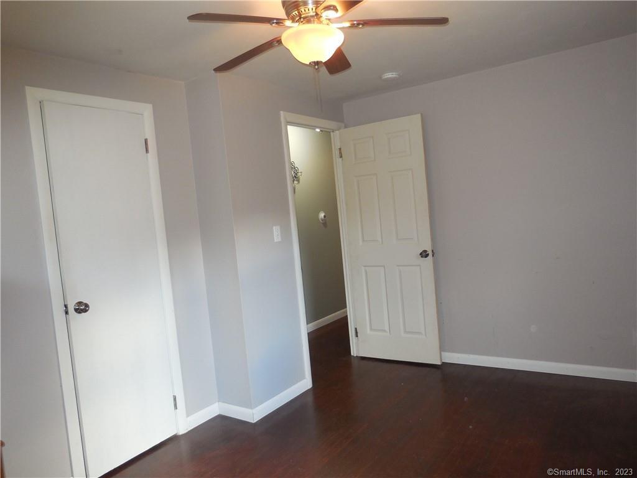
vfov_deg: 54.9
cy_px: 239
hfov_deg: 69.4
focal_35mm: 25
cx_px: 318
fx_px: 460
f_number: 3.1
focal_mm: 4.5
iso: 220
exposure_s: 1/25
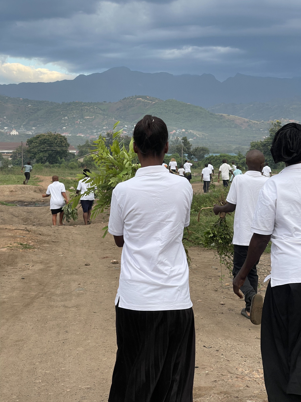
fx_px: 742
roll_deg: +0.6
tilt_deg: -0.5
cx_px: 150
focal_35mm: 64
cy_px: 201
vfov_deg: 30.3
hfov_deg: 22.9
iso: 20
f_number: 2.2
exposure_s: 1/221
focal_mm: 7.5
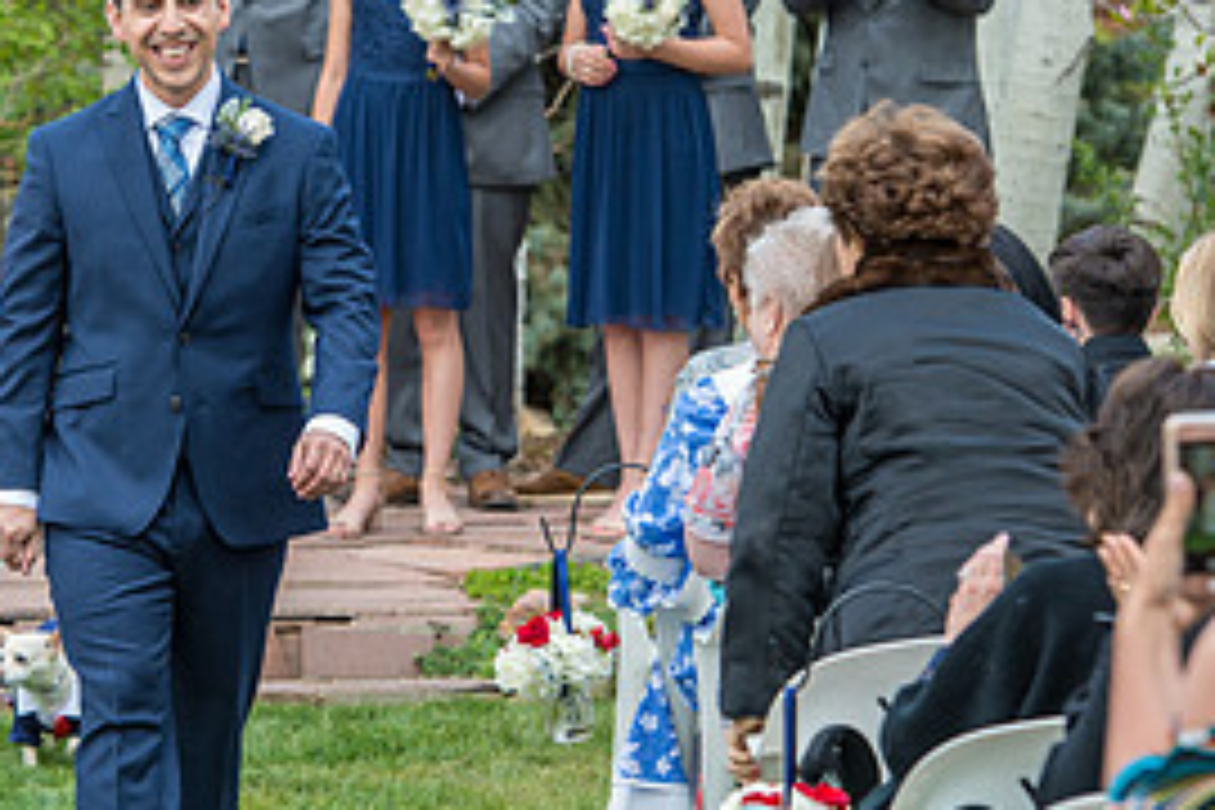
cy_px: 358
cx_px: 58
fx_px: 9416
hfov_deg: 7.4
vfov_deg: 4.9
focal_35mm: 279
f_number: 5
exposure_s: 1/200
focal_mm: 130
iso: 400
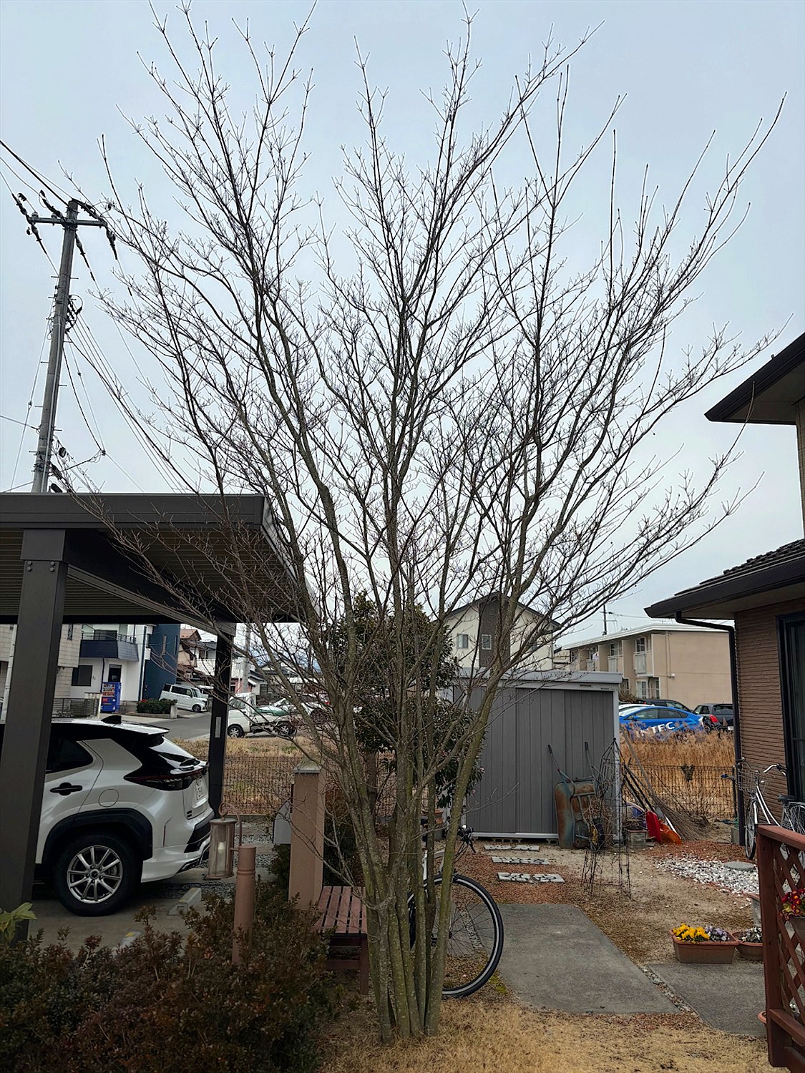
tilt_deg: +11.7
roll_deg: -0.2
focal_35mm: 26
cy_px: 536
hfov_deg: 53.1
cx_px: 402
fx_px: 806
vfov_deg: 67.3
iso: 50
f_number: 1.6
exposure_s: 1/3413
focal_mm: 5.96
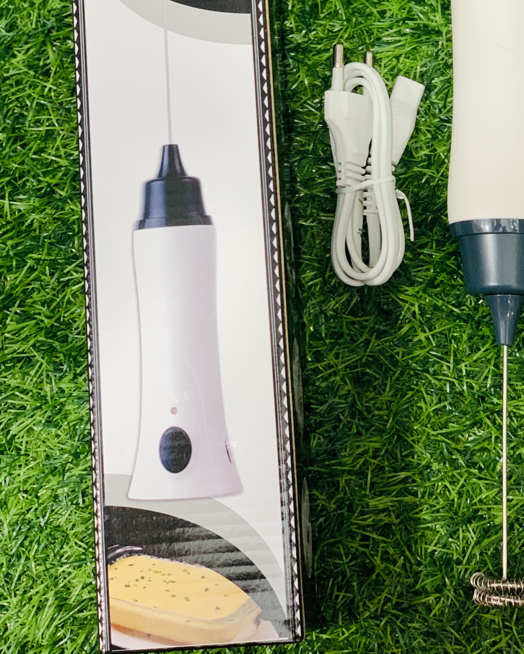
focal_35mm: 84
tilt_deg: -79.9
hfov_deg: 18.2
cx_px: 387
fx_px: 1628
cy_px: 177
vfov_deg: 22.6
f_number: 2.4
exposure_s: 1/60
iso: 125
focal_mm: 6
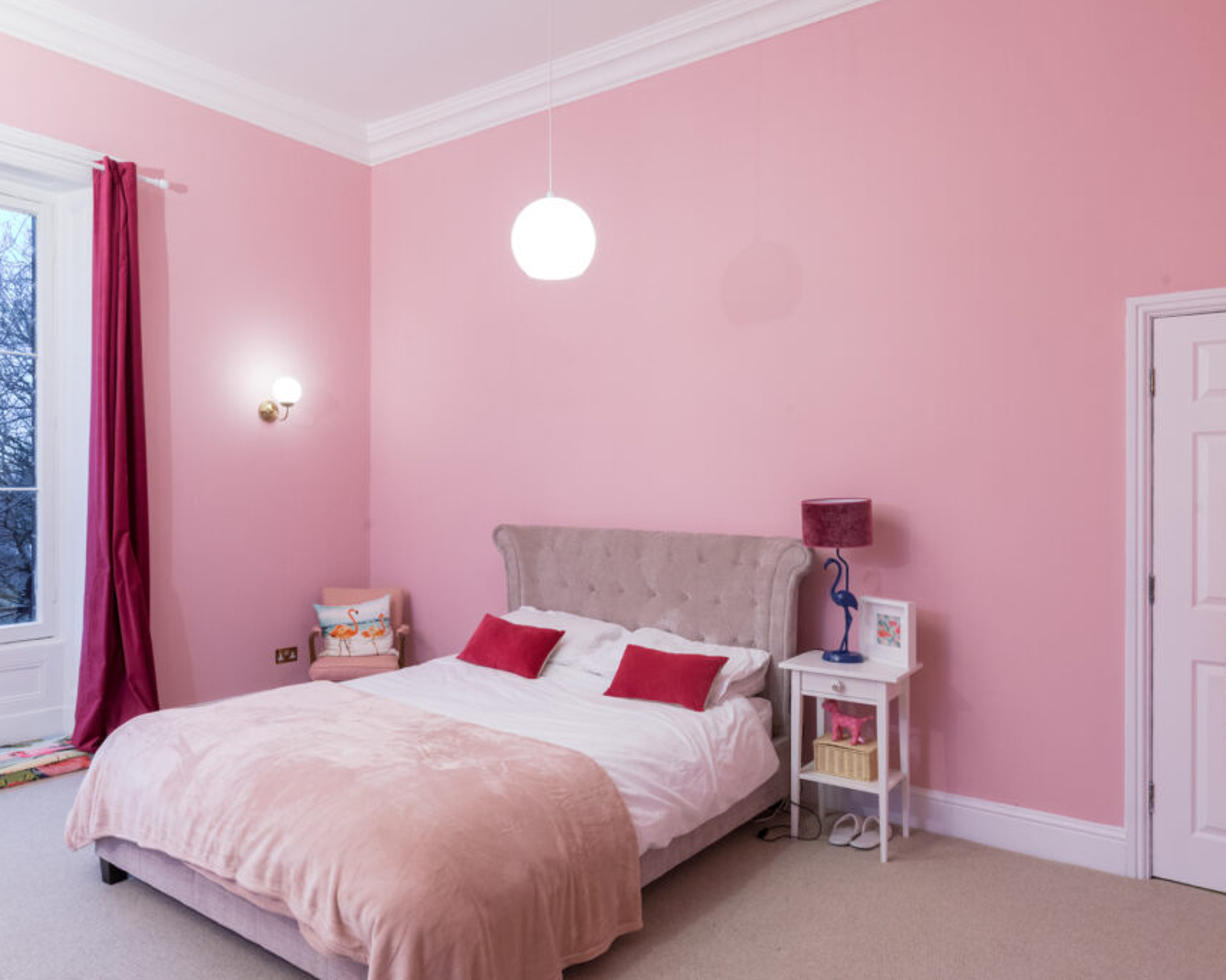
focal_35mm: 24
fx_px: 871
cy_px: 488
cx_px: 590
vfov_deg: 58.8
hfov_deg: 70.3
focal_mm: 21
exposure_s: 1/15
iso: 1600
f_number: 11
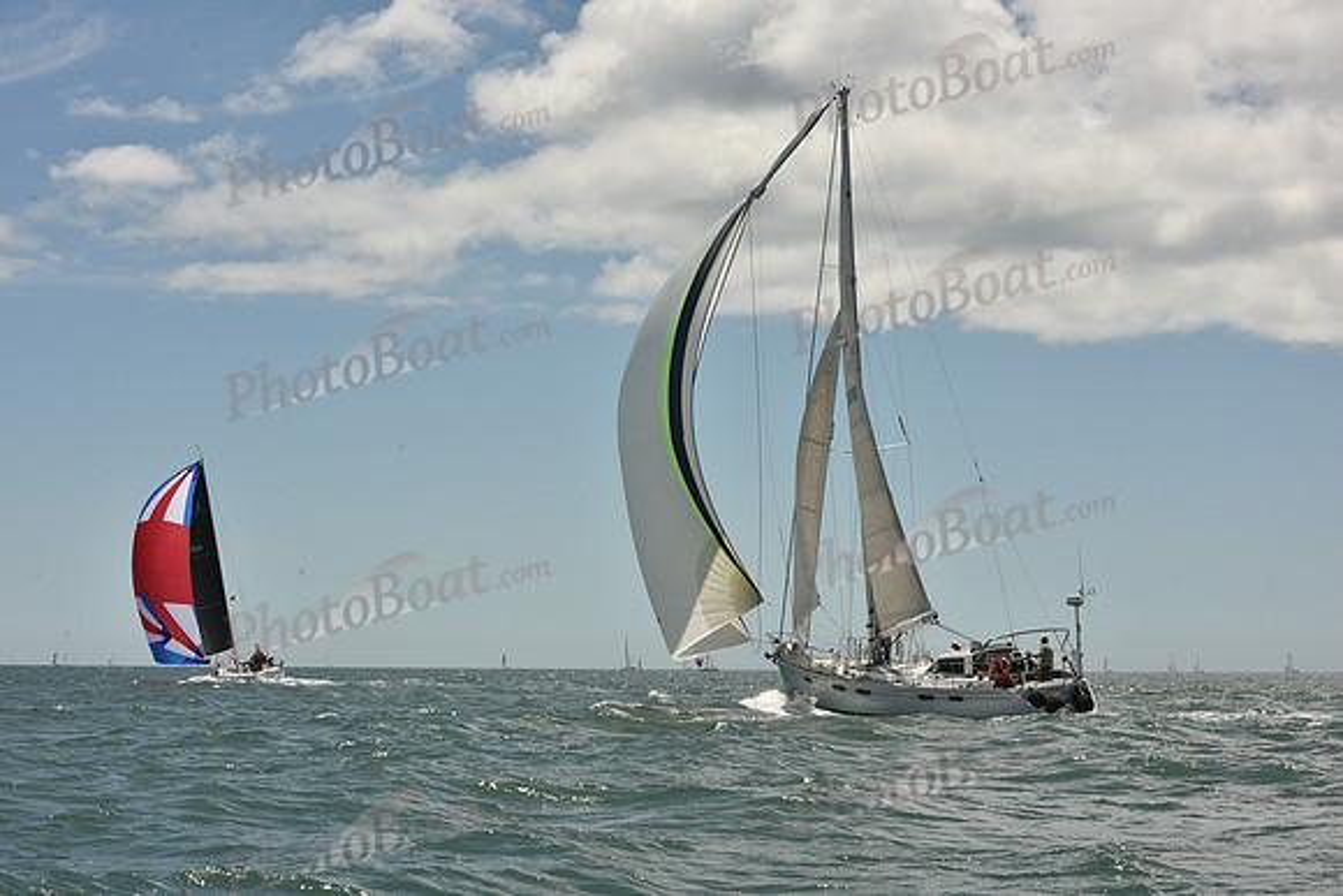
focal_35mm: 70
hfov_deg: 28.8
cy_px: 448
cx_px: 672
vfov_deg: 19.5
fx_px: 2612
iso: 320
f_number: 14
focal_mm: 70
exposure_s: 1/800
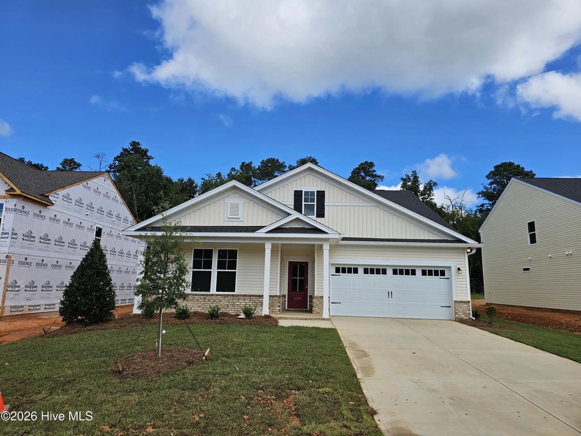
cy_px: 218
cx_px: 290
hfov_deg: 73.9
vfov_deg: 58.9
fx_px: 386
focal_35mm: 23
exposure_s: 1/1061
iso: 10
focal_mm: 6.3
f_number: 1.7
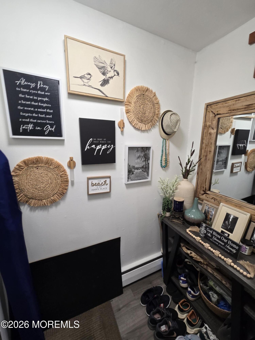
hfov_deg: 89.9
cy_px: 170
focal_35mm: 13
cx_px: 128
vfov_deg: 106.2
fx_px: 128
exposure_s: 1/60
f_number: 2.2
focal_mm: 2.2
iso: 125
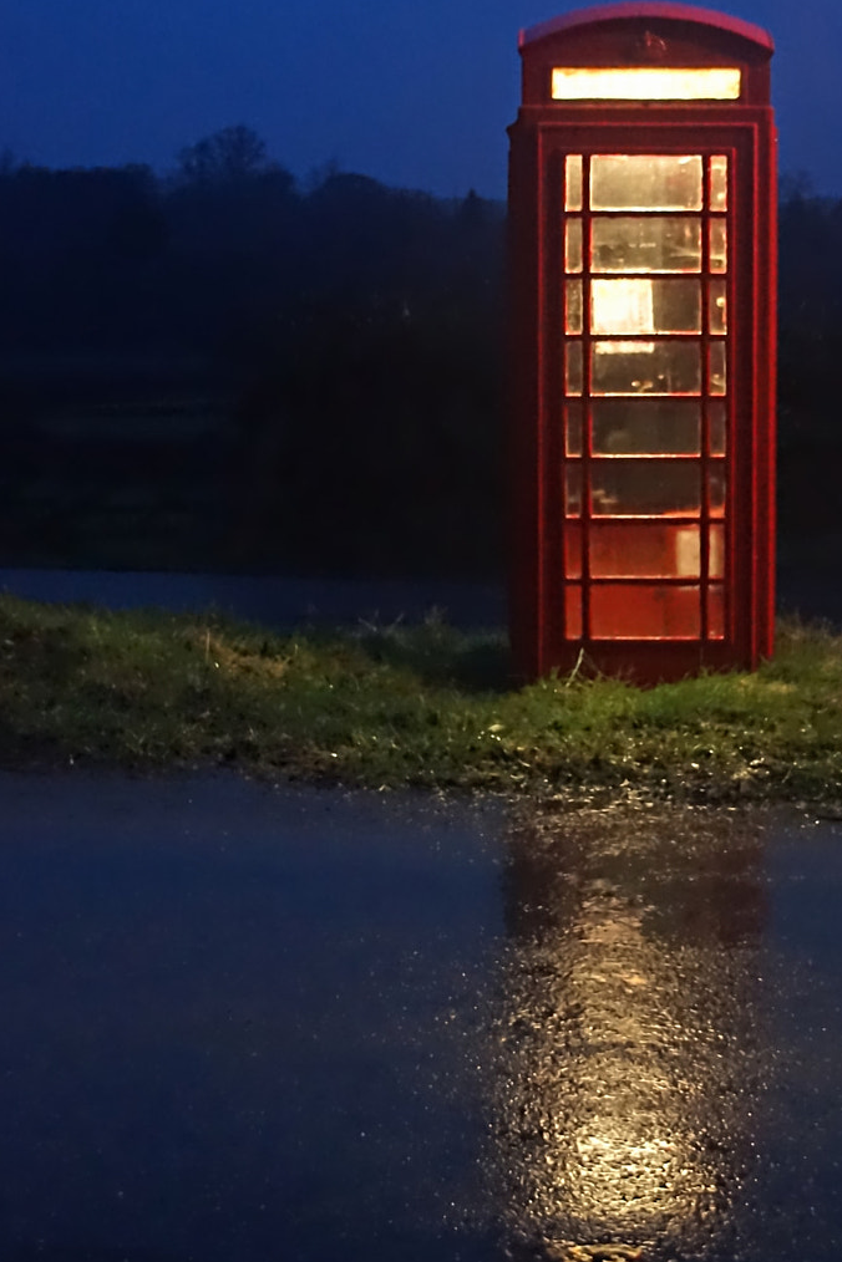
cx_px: 648
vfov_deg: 28.4
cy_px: 534
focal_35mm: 71
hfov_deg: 19.0
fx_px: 2491
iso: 6400
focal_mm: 30
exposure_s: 1/15
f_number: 4.5
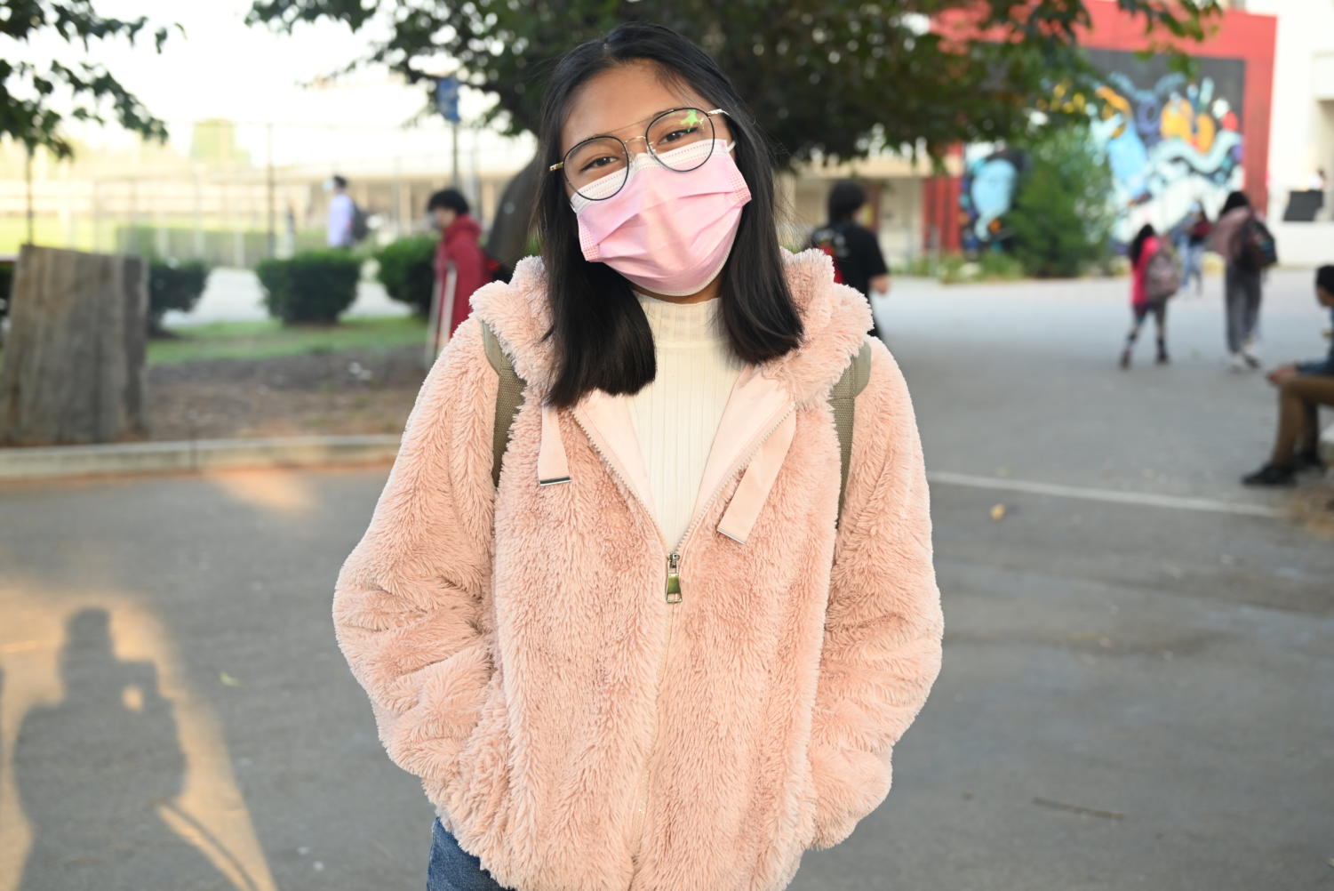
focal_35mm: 44
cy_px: 446
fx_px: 1631
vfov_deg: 30.5
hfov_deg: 44.5
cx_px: 667
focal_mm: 44
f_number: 4
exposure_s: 1/320
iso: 640
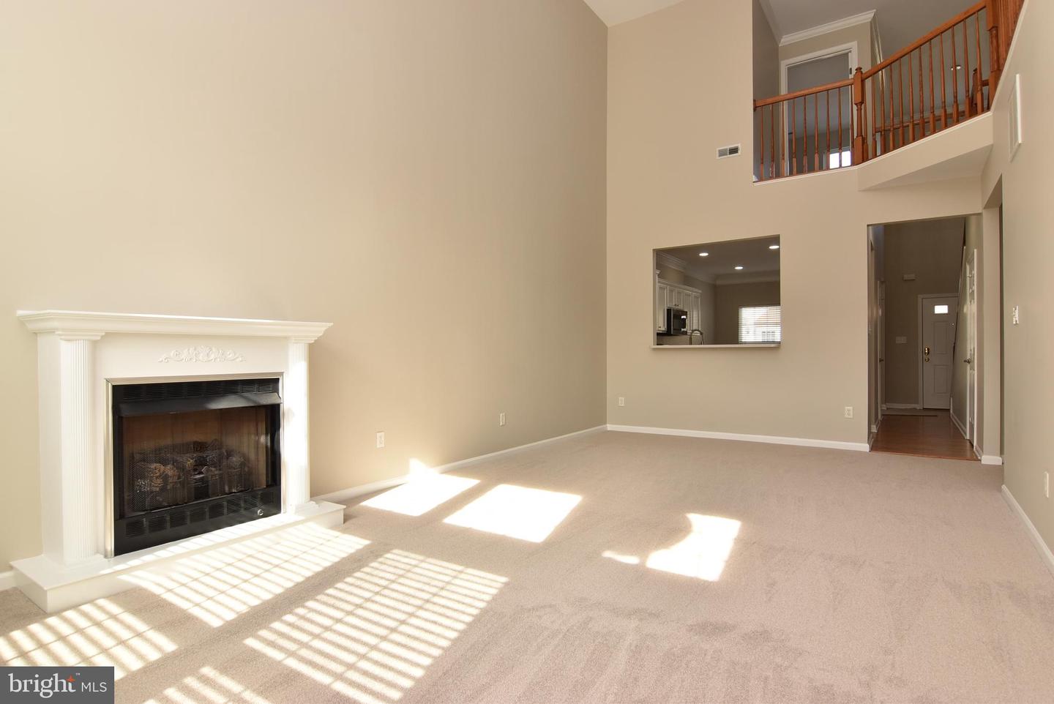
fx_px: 527
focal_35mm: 18
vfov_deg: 67.5
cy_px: 352
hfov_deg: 90.0
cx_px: 527
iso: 320
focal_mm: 12
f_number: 10
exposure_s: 1/80
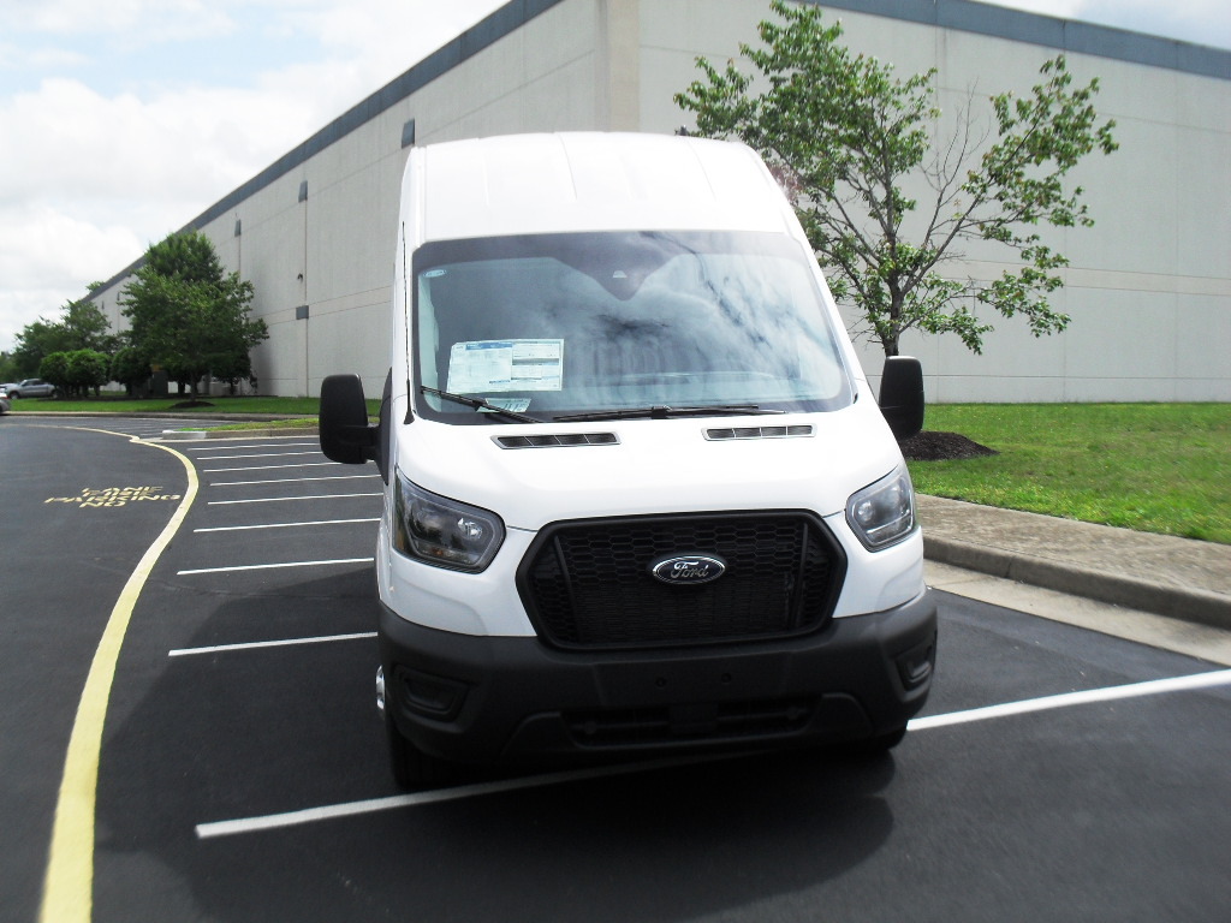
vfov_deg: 40.7
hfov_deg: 52.6
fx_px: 1245
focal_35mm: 35
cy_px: 462
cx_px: 616
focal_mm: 6.3
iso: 100
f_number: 8.4
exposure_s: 1/180
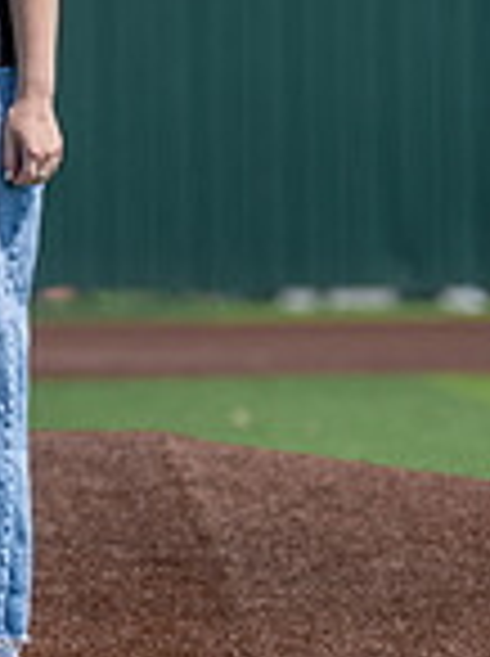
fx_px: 10809
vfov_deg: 3.5
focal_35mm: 571
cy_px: -2
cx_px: -595
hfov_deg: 2.6
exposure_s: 1/2000
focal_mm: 131
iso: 100
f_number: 2.8
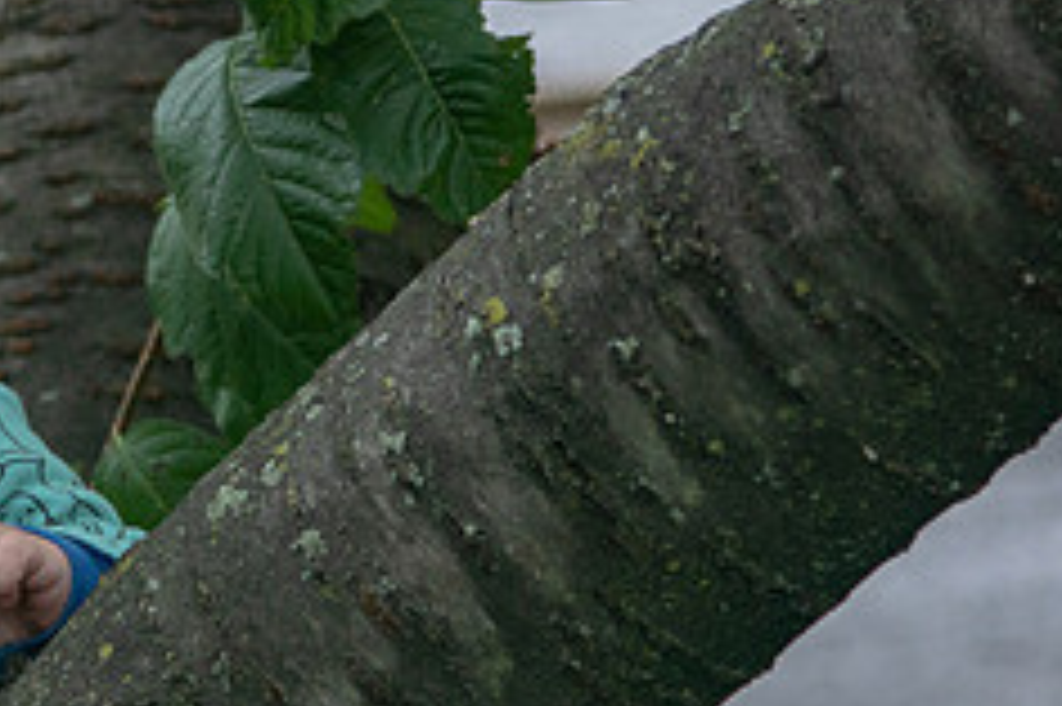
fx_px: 9787
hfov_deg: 6.2
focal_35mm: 332
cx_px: -212
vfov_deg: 4.1
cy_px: 11
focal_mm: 90
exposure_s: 1/400
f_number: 5
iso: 400
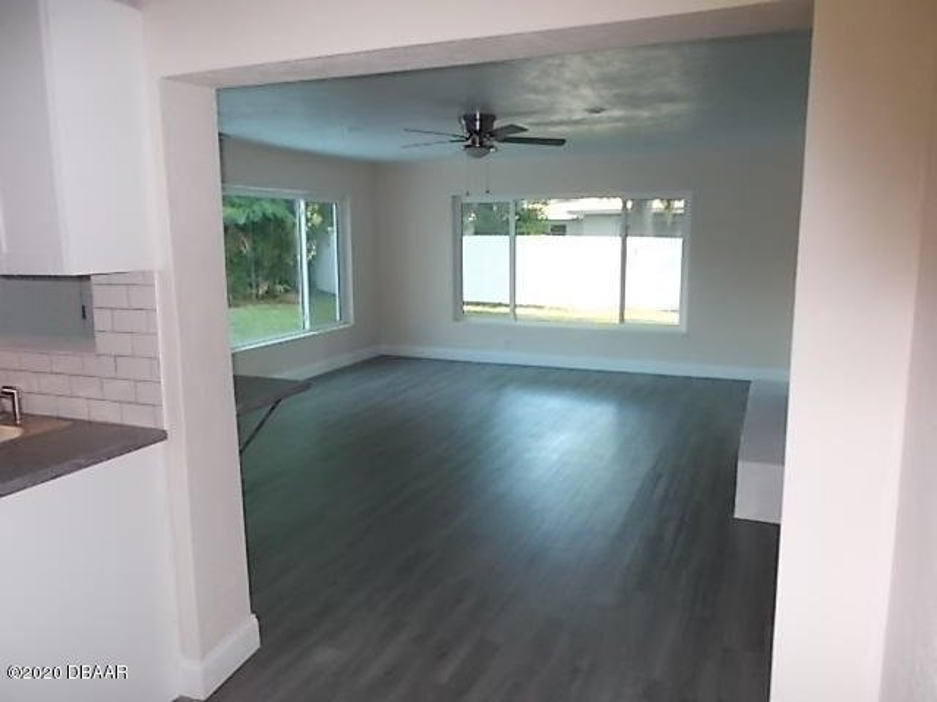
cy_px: 351
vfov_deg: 53.1
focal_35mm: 26
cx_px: 468
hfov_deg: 67.3
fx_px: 704
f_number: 3.2
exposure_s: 1/25
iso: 200
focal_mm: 4.6
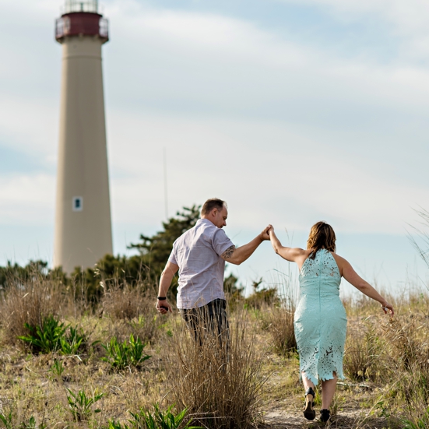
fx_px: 1655
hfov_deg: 14.8
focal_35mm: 118
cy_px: 205
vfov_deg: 14.8
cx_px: 255
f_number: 2.8
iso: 100
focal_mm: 85
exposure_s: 1/2000
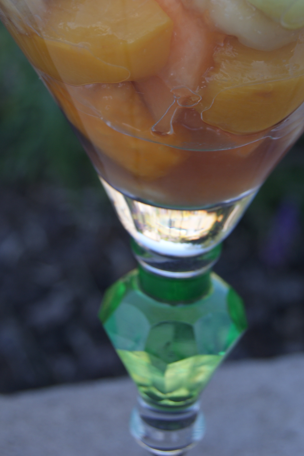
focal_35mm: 101
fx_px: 1279
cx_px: 172
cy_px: 77
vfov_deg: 19.9
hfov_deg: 13.5
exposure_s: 1/80
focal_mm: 40
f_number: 6.3
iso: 100
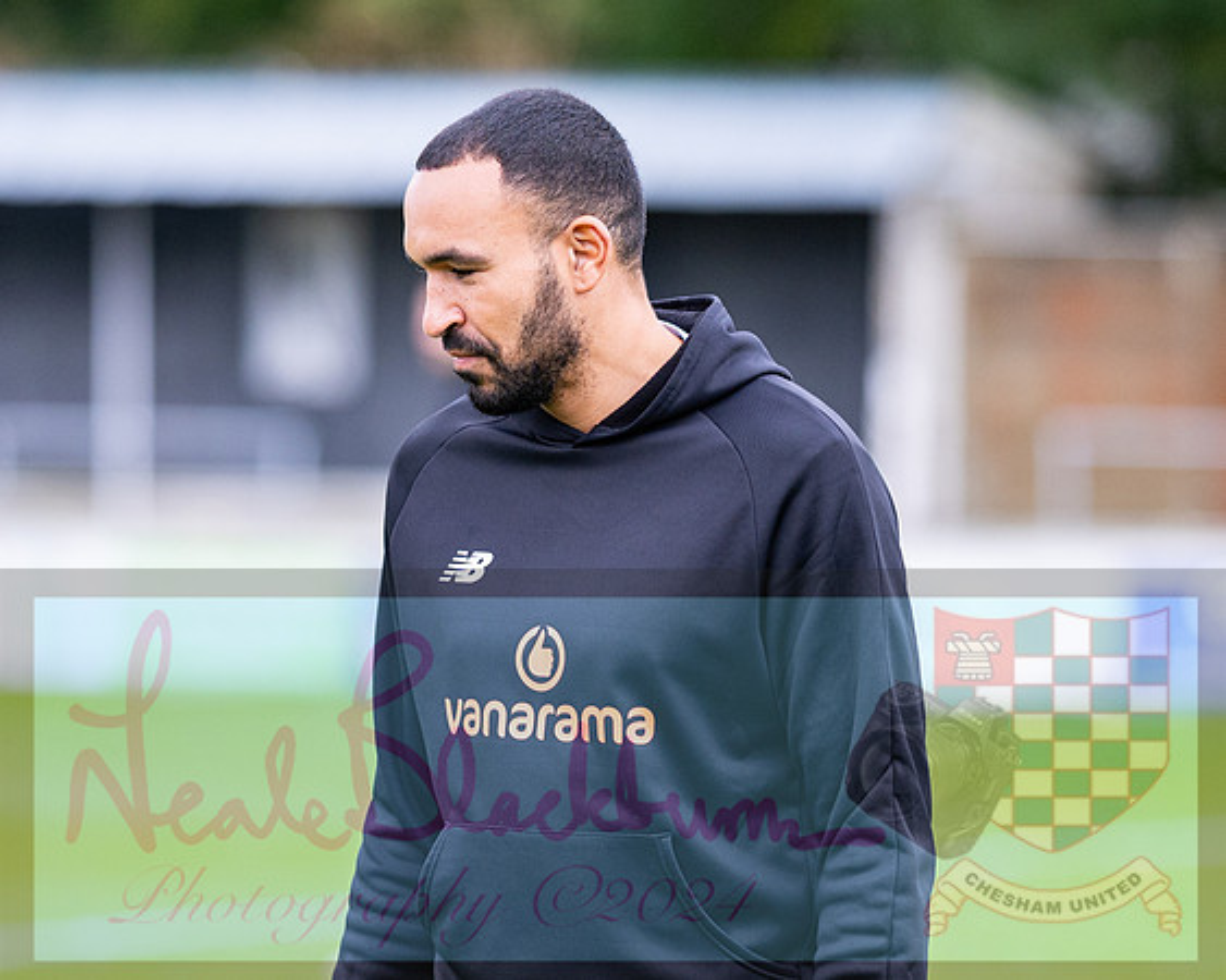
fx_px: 10734
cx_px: 536
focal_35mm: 296
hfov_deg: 6.5
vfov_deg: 5.2
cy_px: 538
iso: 500
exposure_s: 1/2000
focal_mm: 135
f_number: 2
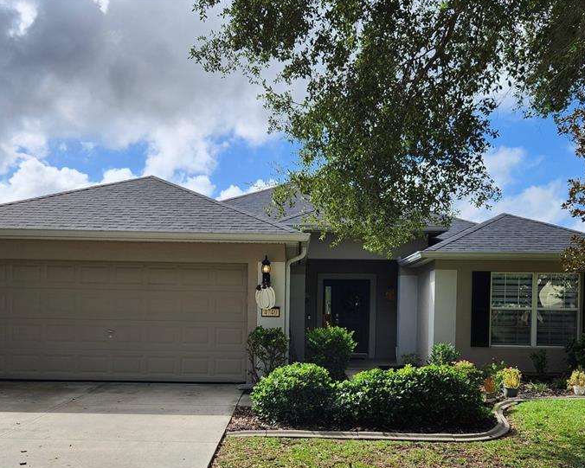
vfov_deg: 42.5
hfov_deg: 52.8
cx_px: 290
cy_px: 327
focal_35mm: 34
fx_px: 589
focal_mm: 5.4
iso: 20
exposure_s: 1/1488
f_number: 1.8
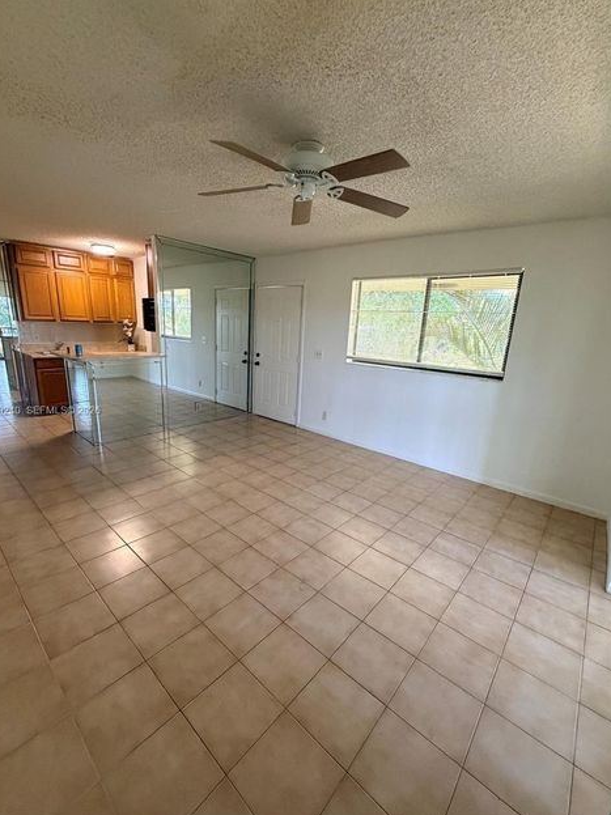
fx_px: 353
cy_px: 411
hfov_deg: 81.7
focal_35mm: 15
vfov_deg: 98.2
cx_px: 293
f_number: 2.2
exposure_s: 1/60
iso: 500
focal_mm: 2.22
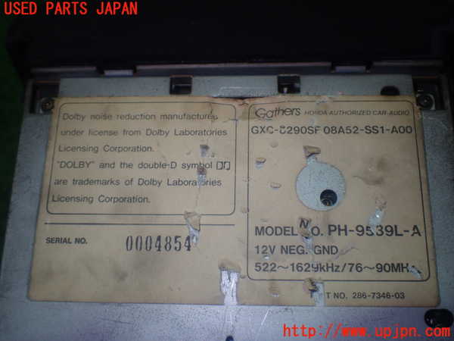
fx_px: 498
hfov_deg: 49.0
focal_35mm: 38
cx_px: 227
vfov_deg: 37.7
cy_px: 170
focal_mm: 6.83
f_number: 2.7
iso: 160
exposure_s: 1/80
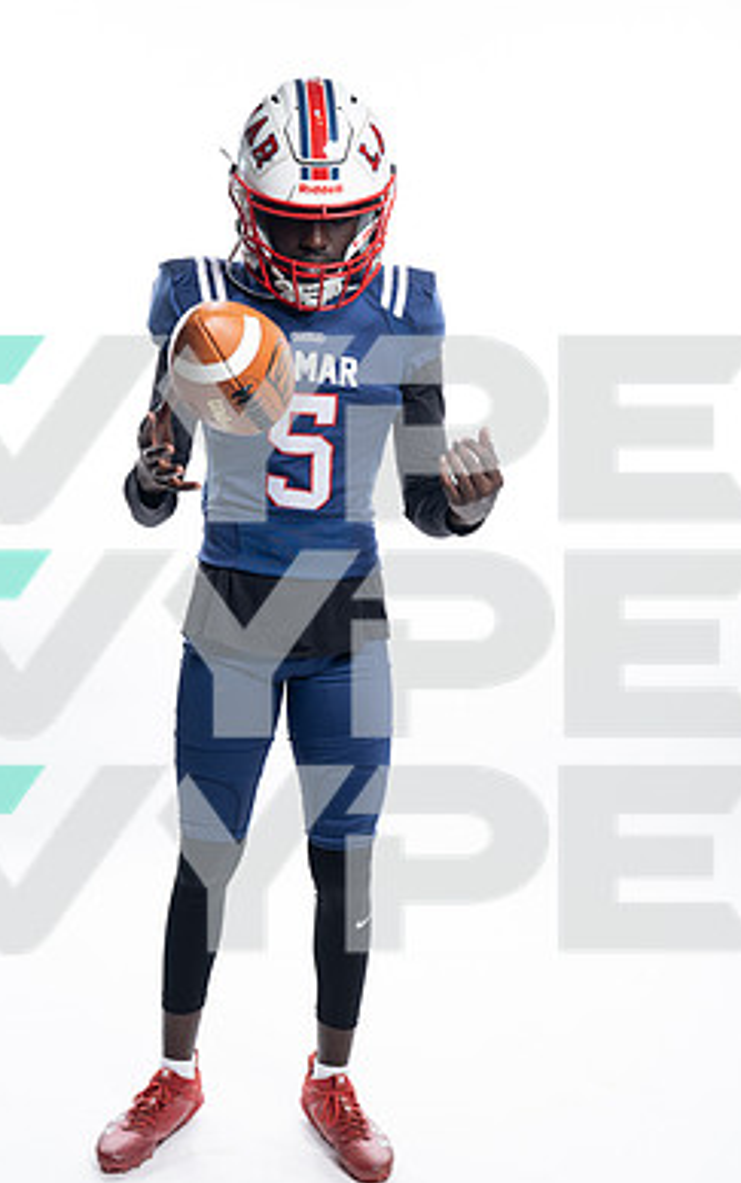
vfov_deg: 38.8
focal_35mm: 52
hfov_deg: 24.9
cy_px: 646
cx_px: 317
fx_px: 1678
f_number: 5.6
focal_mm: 44
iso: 200
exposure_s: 1/250
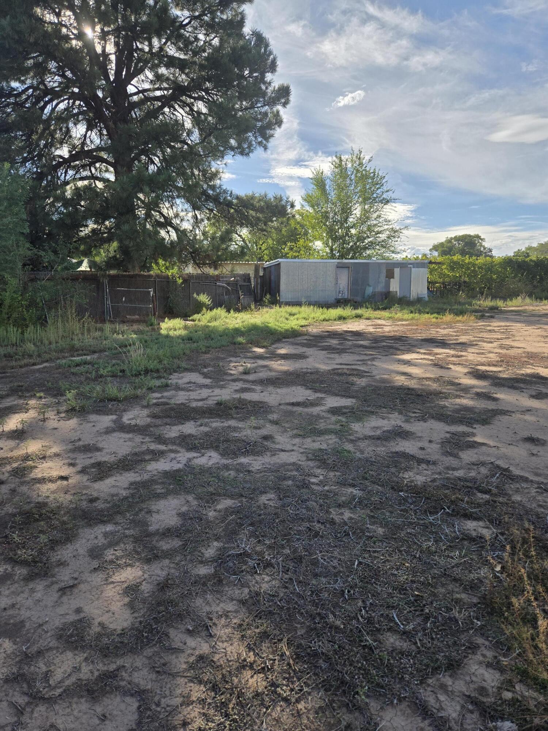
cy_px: 366
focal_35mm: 23
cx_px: 274
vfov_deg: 73.9
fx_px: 485
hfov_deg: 58.9
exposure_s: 1/2921
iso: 50
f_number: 1.8
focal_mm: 5.4
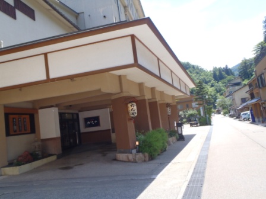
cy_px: 100
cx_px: 133
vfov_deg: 49.7
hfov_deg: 63.4
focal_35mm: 28
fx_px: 215
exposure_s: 1/200
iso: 80
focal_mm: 5
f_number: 3.9
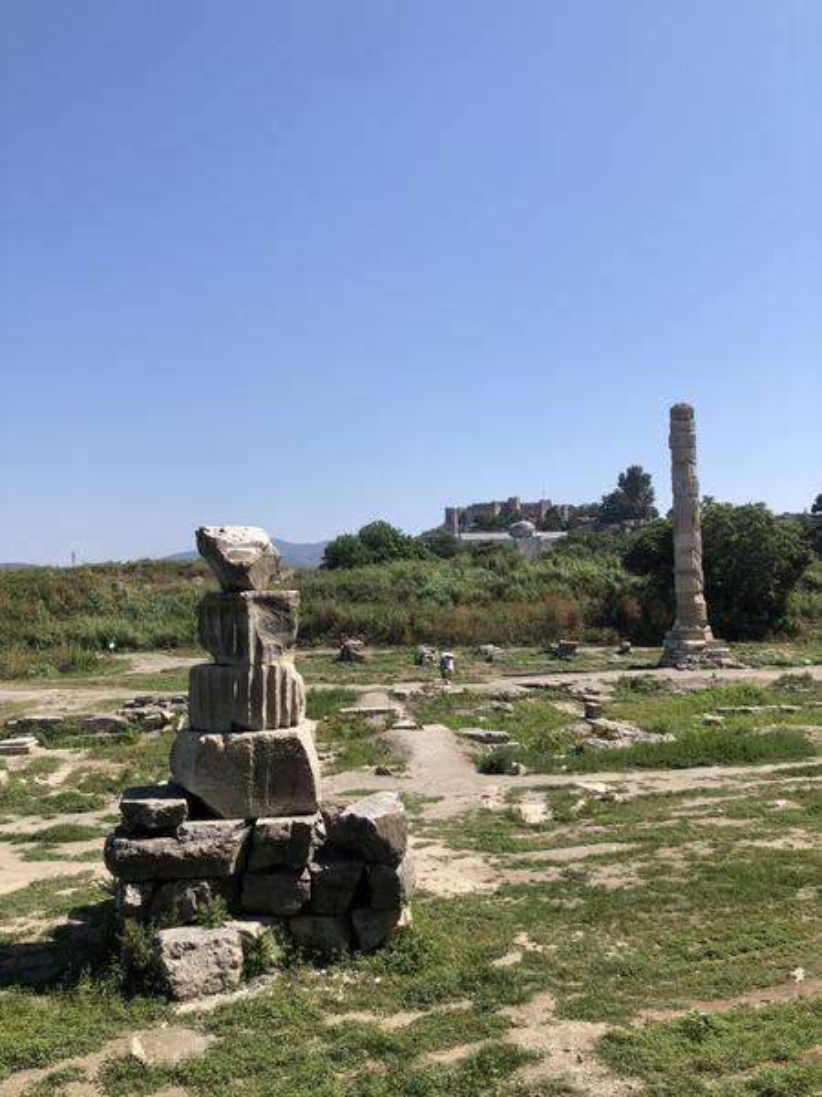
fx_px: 887
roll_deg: +1.8
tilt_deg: +5.1
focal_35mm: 28
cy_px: 548
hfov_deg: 49.7
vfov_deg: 63.4
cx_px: 411
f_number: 1.8
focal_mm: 3.99
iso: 20
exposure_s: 1/2183
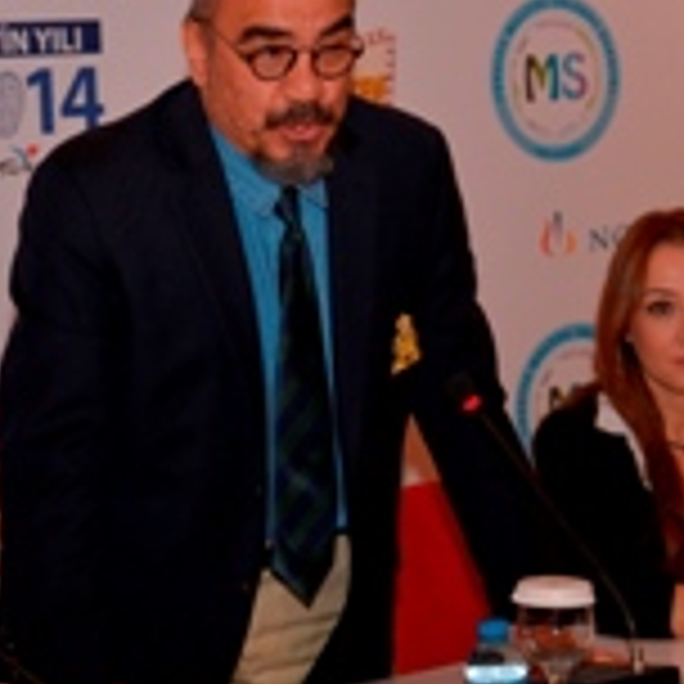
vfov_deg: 14.0
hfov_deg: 13.9
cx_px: 279
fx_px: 2794
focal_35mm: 125
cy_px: 313
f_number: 4
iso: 320
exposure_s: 1/60
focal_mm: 50
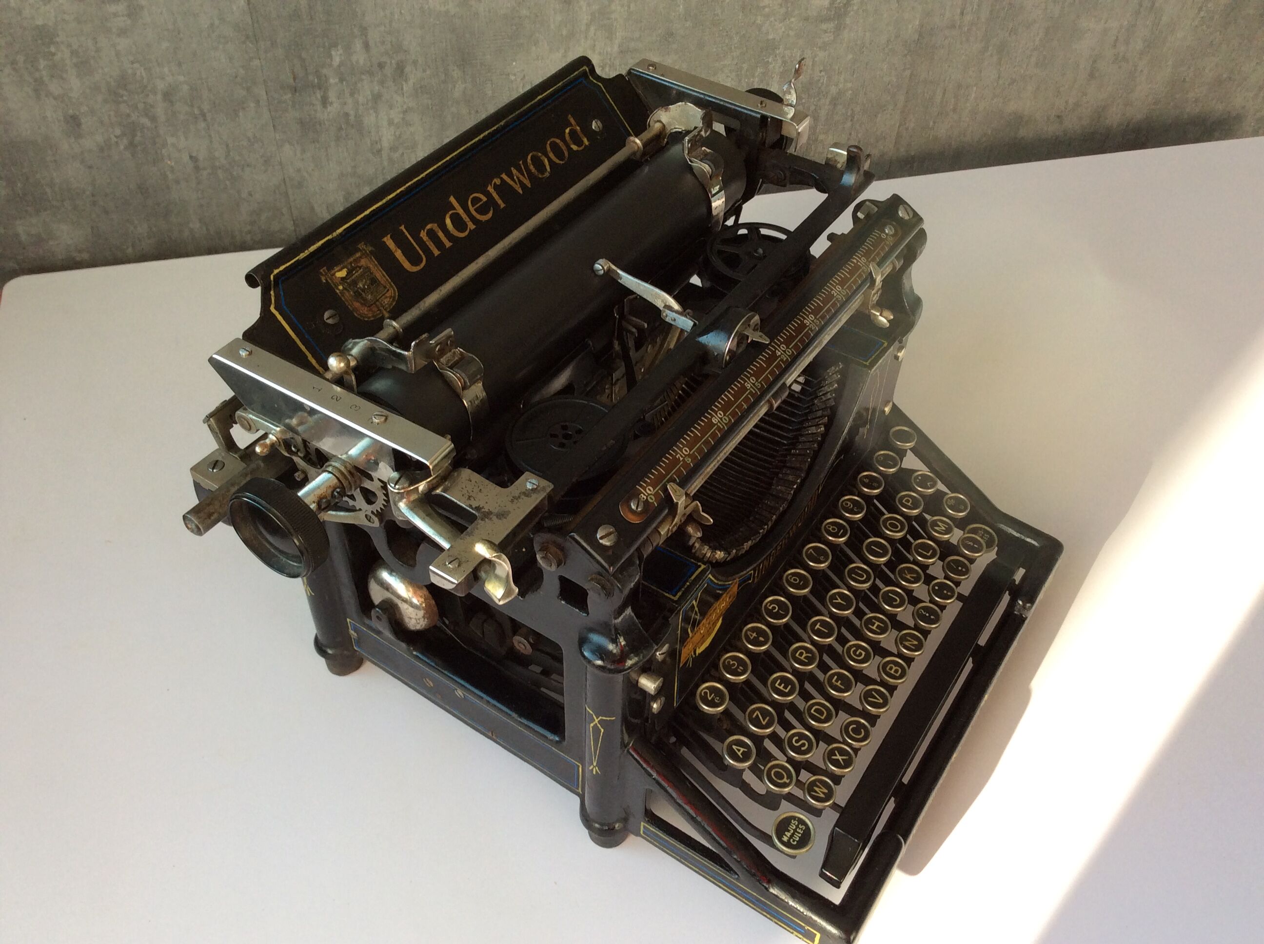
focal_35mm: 32
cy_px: 472
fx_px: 1167
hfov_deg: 56.9
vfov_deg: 44.1
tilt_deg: -47.4
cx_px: 632
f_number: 2.4
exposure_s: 1/100
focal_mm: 3.3
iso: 40
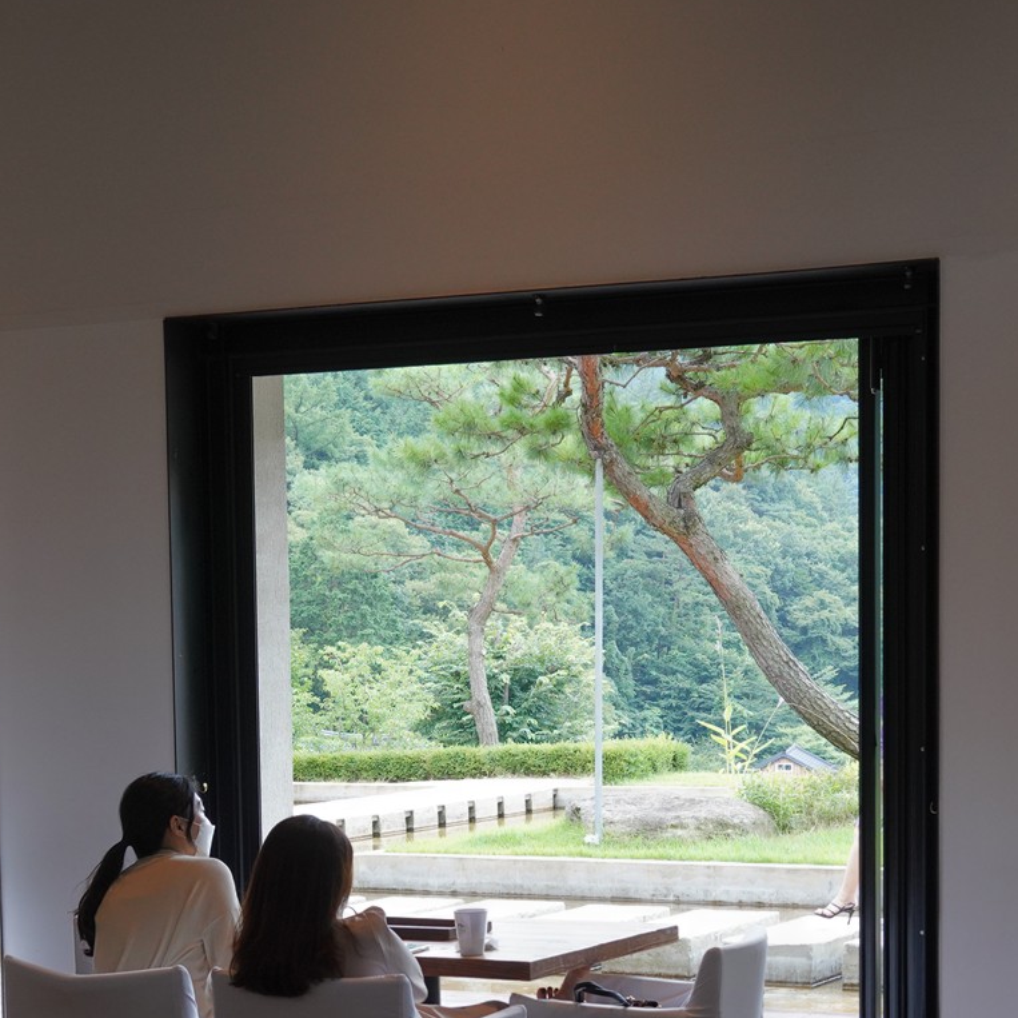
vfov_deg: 21.8
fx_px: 2595
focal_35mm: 78
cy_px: 851
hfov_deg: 22.2
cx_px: 502
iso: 800
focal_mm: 35
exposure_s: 1/100
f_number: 7.1
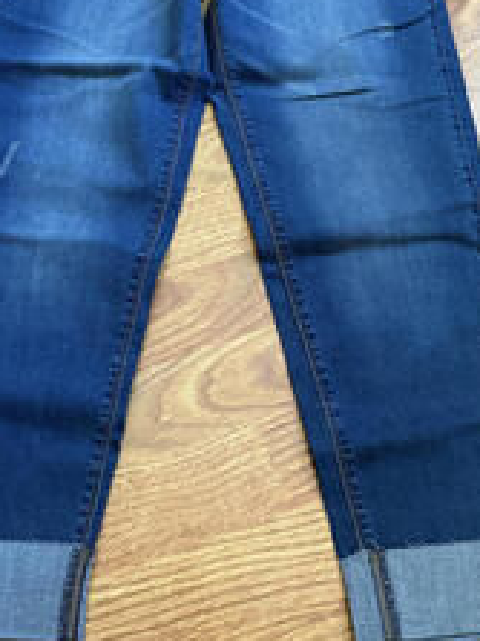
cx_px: 198
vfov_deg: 44.6
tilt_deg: -64.2
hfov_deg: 35.0
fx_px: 759
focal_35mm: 41
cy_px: 181
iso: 640
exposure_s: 1/60
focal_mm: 6.76
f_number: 1.78
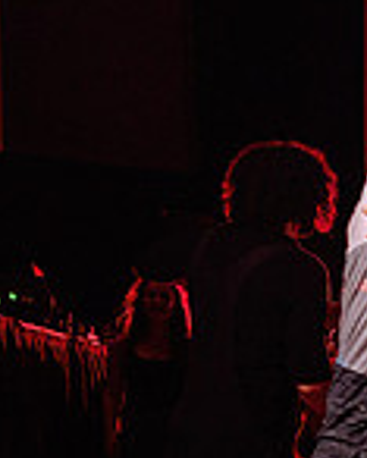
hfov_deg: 13.7
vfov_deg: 20.5
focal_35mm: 91
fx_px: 1234
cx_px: 789
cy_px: 422
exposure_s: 1/160
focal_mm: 24
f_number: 3.2
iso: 1000
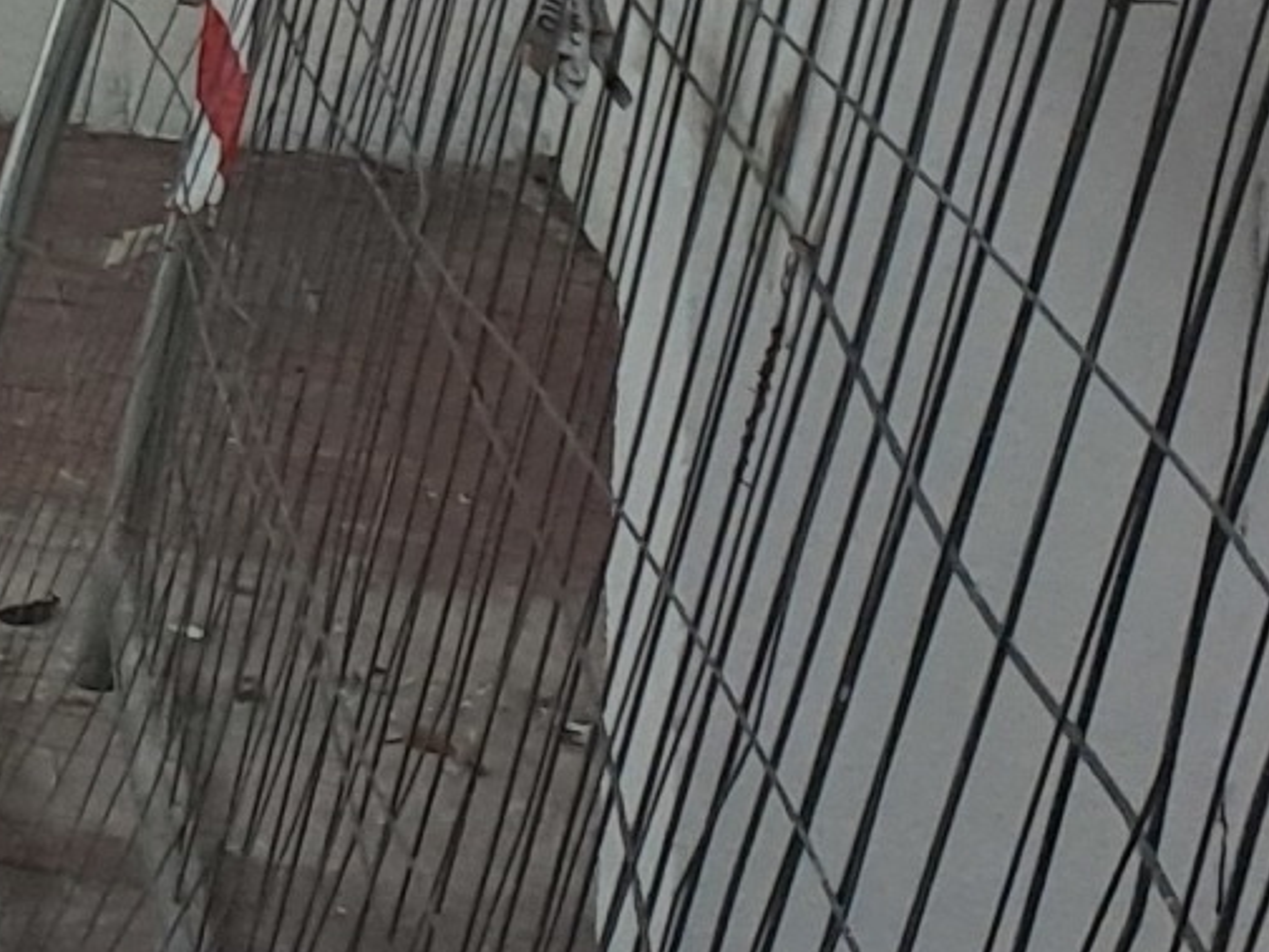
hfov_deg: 12.1
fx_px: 4656
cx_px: -1851
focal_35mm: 127
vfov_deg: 10.7
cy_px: -917
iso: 125
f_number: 1.8
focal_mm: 4.65
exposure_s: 1/60
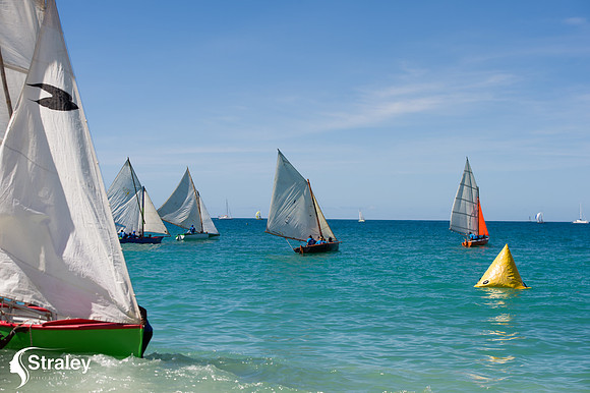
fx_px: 1147
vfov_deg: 19.4
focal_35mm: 70
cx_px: 295
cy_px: 196
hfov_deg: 28.9
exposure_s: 1/640
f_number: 8
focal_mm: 70
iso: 100
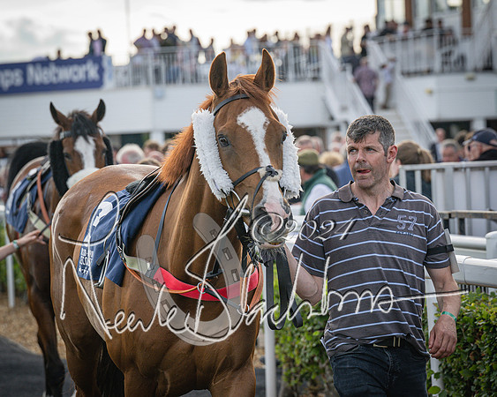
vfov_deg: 8.8
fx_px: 2584
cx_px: 298
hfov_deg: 11.0
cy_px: 198
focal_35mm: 176
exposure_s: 1/1600
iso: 400
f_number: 4
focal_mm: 104
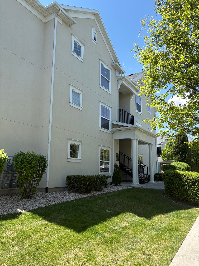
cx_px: 100
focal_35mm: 26
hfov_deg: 53.1
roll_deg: -0.3
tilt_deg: +10.2
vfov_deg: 67.3
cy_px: 133
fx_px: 199
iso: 50
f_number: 1.6
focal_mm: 5.96
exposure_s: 1/1420
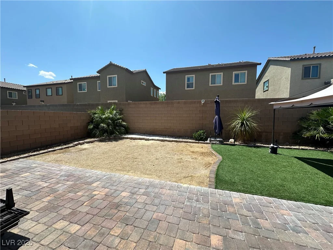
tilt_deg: -2.3
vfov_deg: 85.7
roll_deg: +0.1
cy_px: 125
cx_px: 166
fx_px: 135
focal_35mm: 14
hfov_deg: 102.1
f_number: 2.2
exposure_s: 1/1715
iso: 50
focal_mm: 2.22
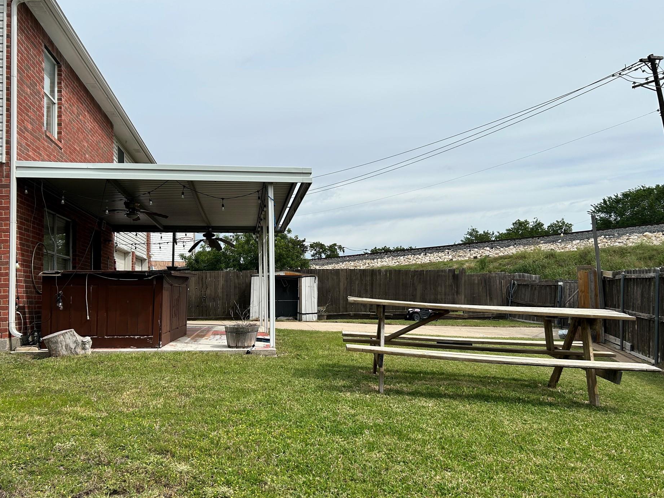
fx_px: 556
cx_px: 323
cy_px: 251
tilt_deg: +5.0
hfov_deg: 61.7
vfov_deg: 48.2
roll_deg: +1.6
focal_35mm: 29
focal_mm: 5.7
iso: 50
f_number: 1.5
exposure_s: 1/6579
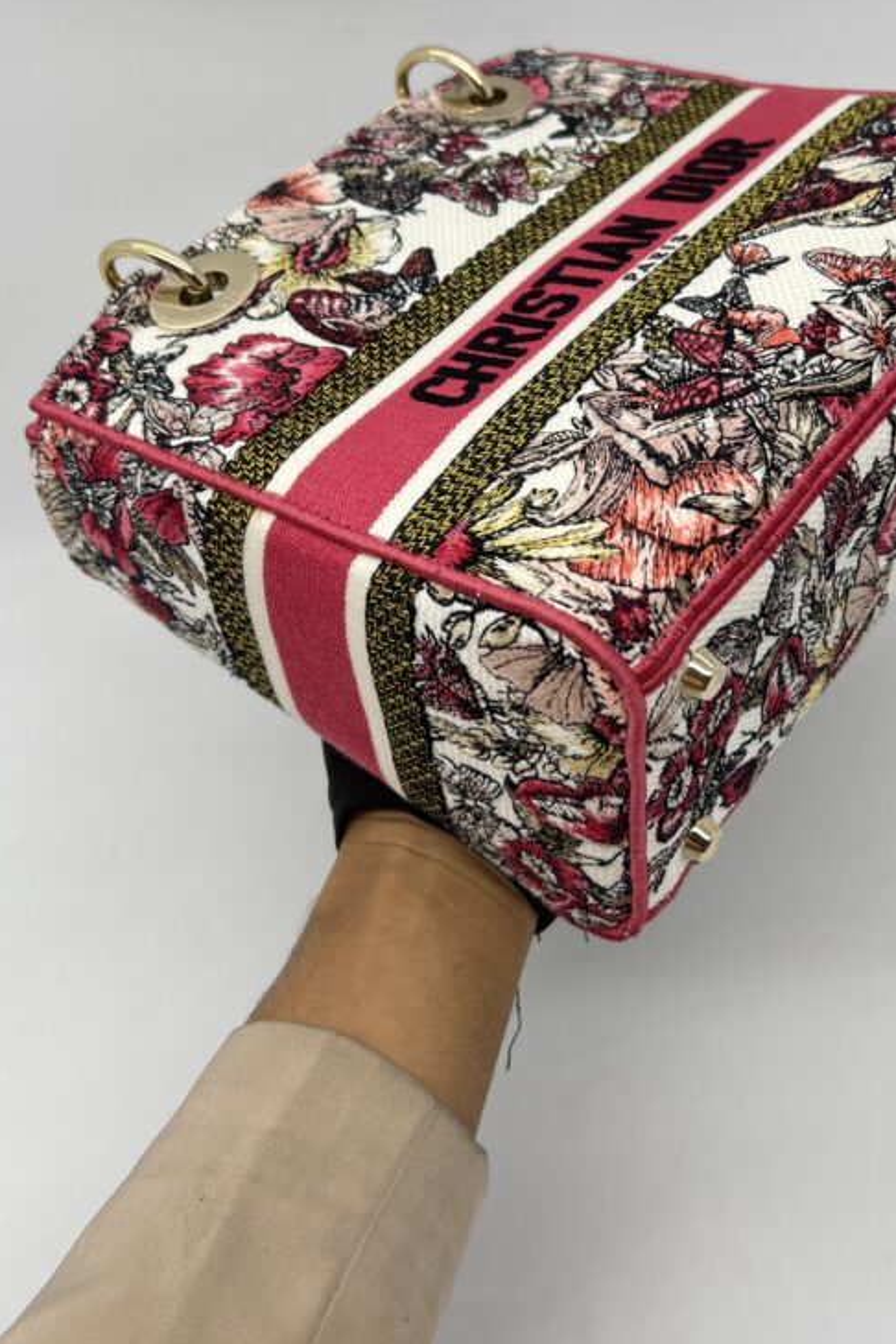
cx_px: 572
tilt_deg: -40.0
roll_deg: +8.0
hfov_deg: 34.8
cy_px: 520
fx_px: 1419
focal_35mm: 38
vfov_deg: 50.3
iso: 32
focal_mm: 5.7
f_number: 1.5
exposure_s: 1/110
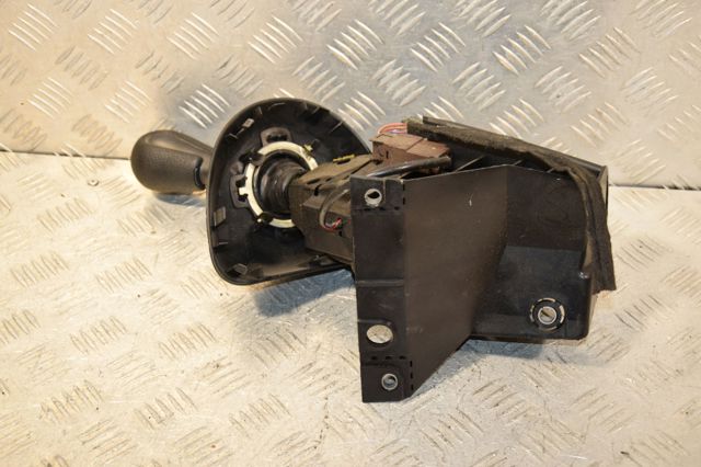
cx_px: 350
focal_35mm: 68
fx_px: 1314
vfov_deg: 20.1
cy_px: 234
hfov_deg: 29.9
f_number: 5.6
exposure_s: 1/200
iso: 800
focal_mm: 45
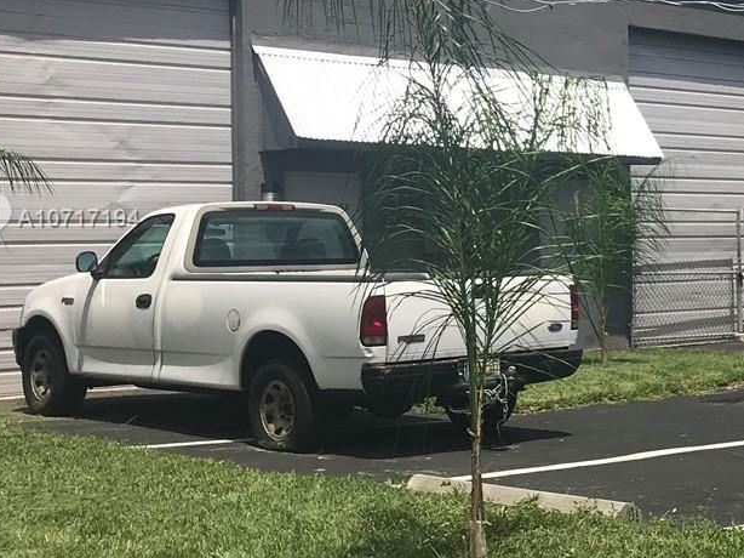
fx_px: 1568
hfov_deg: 24.0
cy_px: 220
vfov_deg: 20.1
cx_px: 917
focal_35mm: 73
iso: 20
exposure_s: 1/3831
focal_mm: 3.99
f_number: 1.8
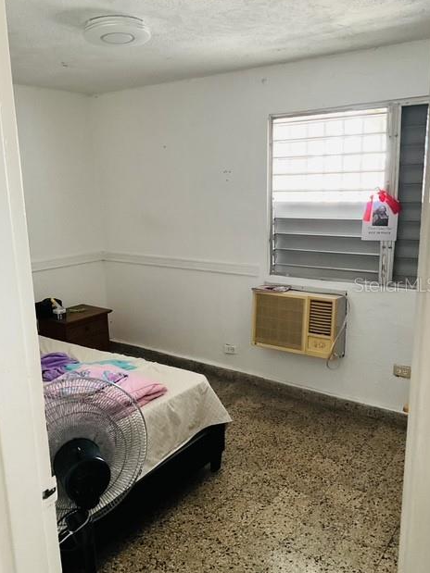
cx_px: 219
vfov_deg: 60.0
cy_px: 284
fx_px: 497
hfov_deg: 46.8
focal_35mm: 30
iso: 400
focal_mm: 3
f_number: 1.8
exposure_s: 1/30
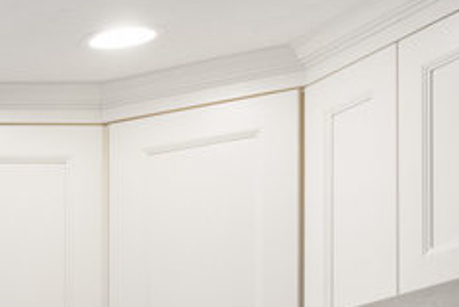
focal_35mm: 138
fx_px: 1761
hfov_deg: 11.4
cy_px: 615
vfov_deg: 9.3
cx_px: -744
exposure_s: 1/10
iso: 800
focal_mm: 18
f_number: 8
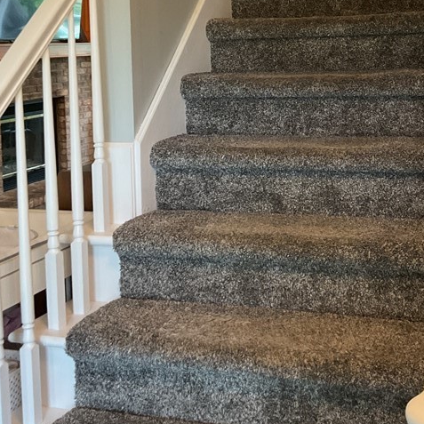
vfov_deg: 30.1
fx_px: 762
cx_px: 284
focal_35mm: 55
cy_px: 67
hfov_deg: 30.8
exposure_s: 1/60
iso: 160
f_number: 1.8
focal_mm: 3
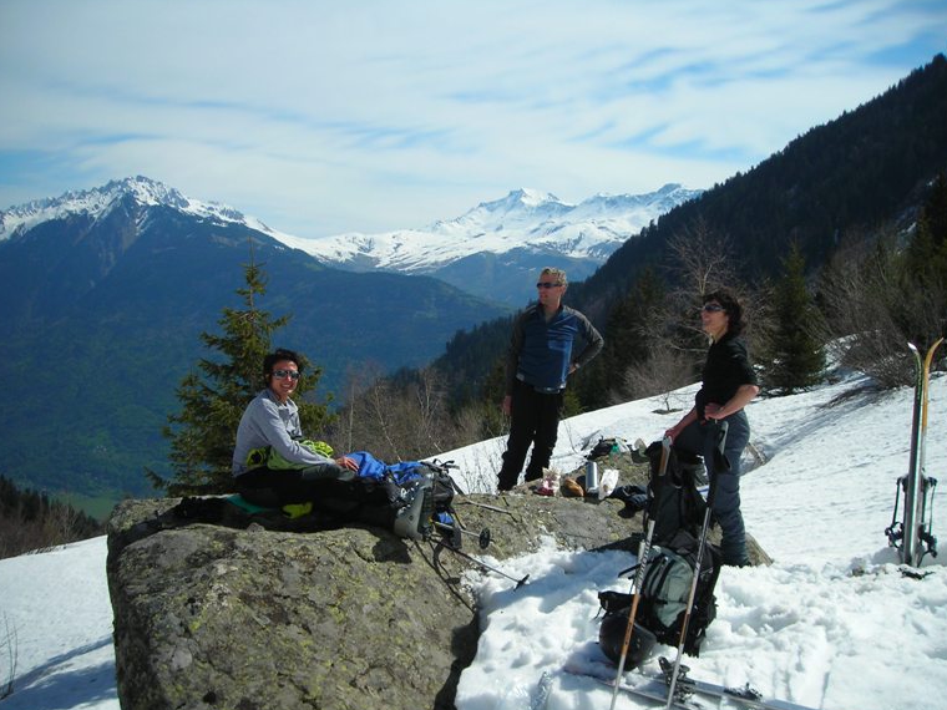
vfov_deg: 36.0
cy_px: 361
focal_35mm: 40
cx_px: 466
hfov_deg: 46.8
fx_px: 1094
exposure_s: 1/309
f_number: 6.4
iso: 50
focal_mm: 6.3
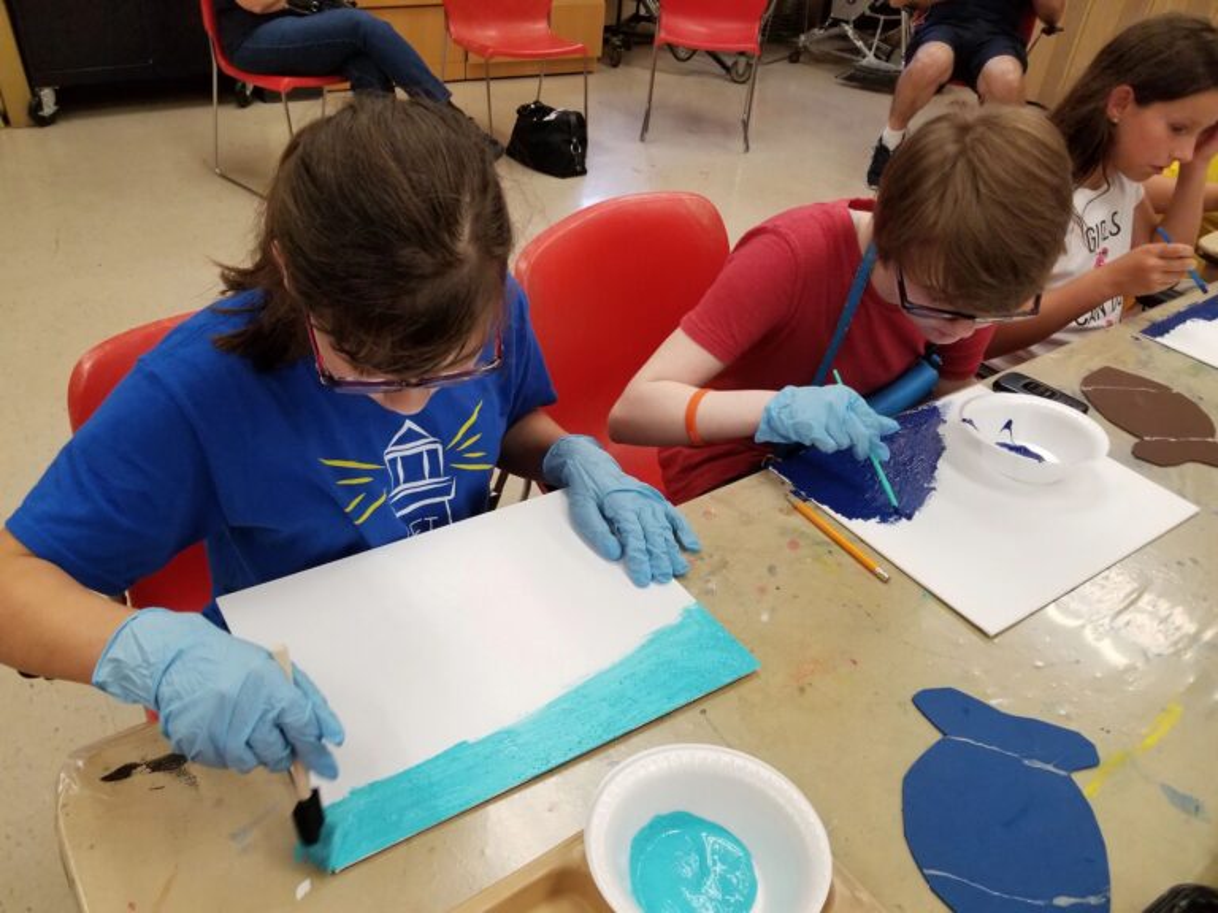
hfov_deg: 67.3
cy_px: 456
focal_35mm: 26
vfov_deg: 53.1
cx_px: 609
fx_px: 915
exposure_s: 1/120
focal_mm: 4.25
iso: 320
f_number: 1.7
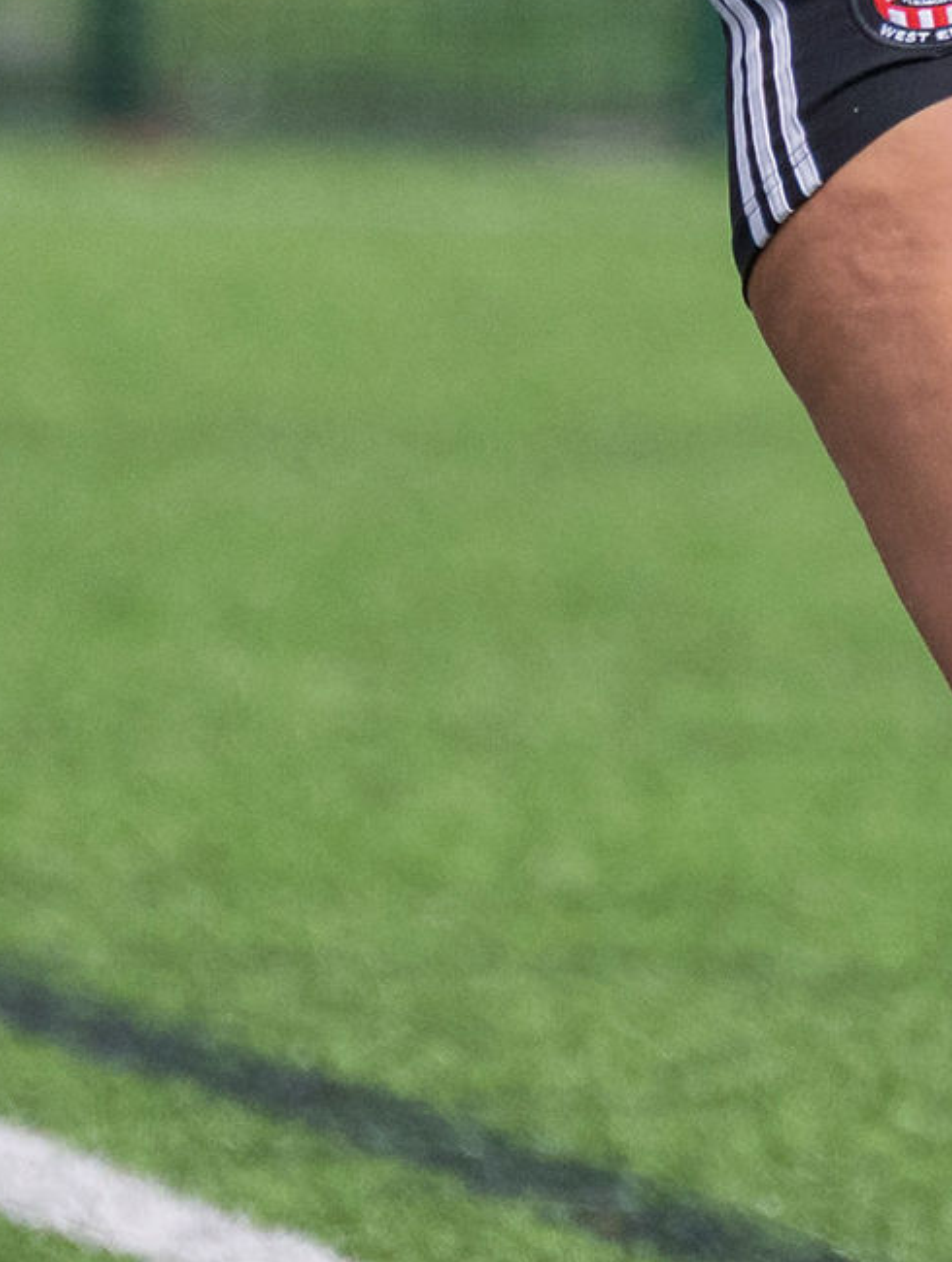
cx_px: 1584
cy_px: -1222
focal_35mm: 2459
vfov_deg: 0.8
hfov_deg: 0.6
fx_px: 89875
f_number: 5.3
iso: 500
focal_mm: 330
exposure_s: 1/2000
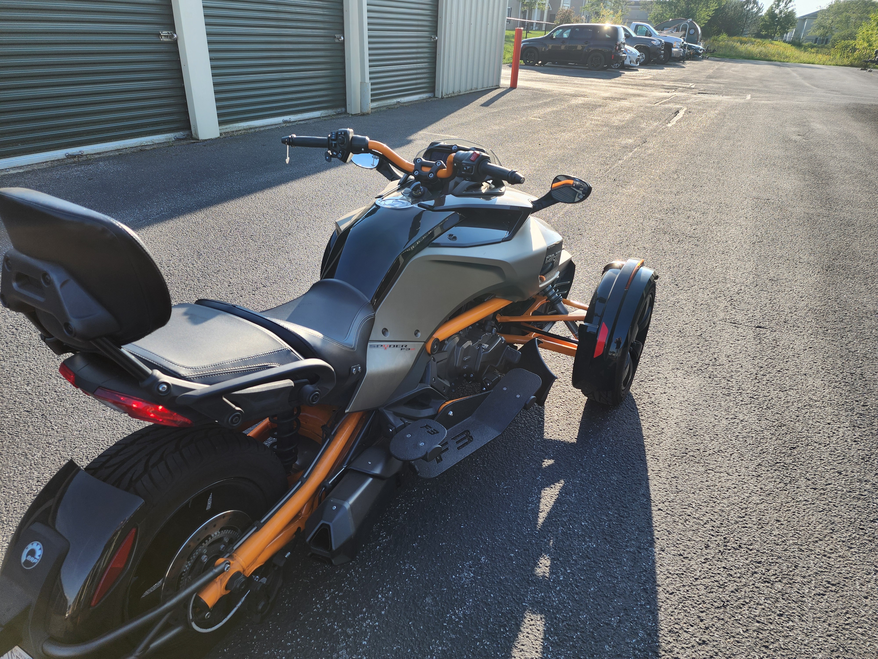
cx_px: 439
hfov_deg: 73.9
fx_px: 583
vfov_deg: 58.9
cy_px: 330
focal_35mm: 23
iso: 12
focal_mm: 6.4
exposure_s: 1/315
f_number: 1.8
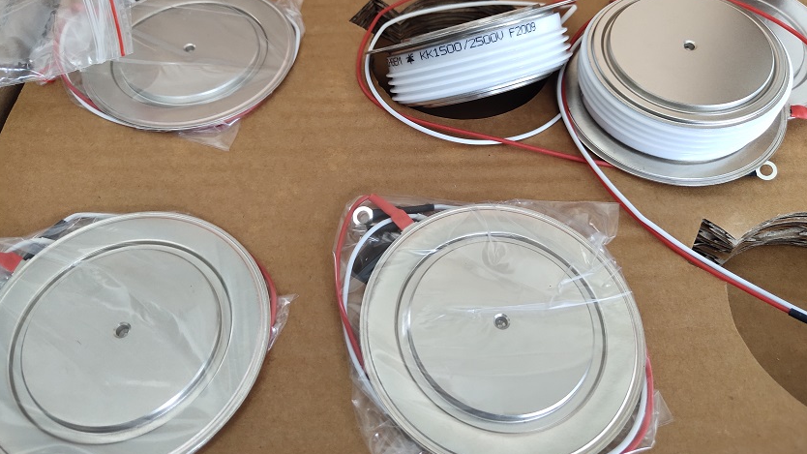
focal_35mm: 32
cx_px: 406
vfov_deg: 36.5
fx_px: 685
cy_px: 170
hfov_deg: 61.0
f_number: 1.8
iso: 275
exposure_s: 1/100
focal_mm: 4.27
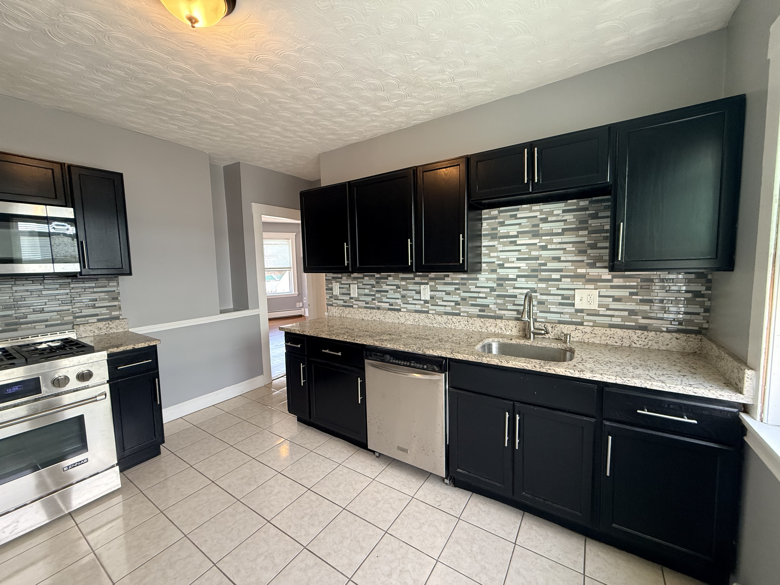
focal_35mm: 14
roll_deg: +0.5
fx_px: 315
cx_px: 390
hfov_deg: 102.1
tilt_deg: -4.8
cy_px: 292
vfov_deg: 85.7
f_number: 2.2
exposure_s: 1/120
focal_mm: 2.22
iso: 320
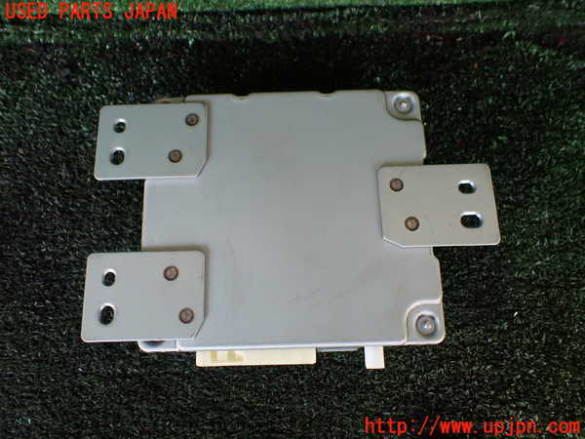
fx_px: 507
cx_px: 292
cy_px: 220
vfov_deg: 46.8
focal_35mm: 30
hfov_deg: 60.0
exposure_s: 1/125
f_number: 2.3
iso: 125
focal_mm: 5.4
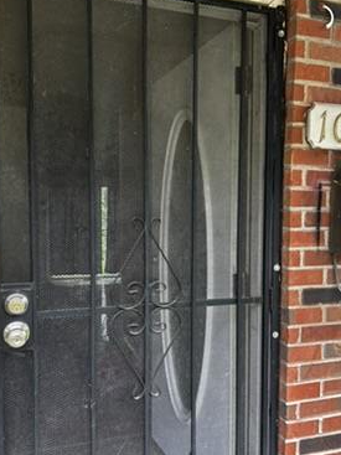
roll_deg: -1.6
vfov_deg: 53.9
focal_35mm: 34
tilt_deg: -2.4
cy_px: 239
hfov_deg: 41.7
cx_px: 188
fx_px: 447
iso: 40
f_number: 1.5
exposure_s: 1/238
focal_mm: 5.7
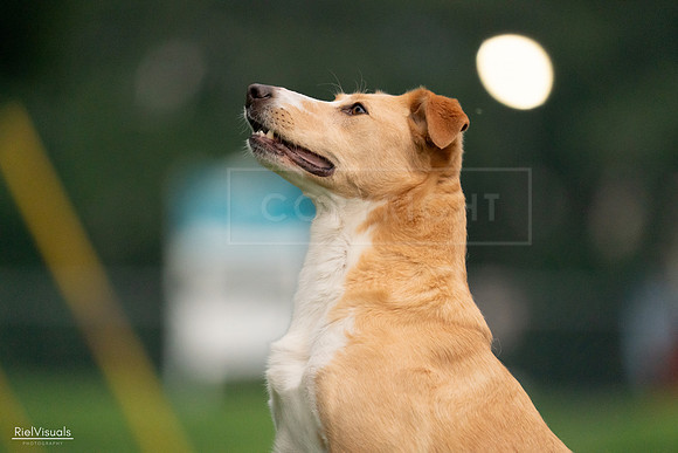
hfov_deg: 3.4
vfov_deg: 2.3
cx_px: 339
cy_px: 226
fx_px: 11302
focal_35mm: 600
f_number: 6.3
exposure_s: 1/1600
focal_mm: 600
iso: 6400
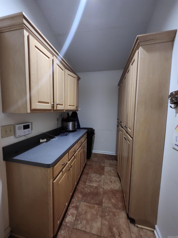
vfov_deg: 106.2
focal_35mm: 13
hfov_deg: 89.9
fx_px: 89
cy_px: 119
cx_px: 89
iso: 1000
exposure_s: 1/24
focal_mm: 1.74
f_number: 2.2
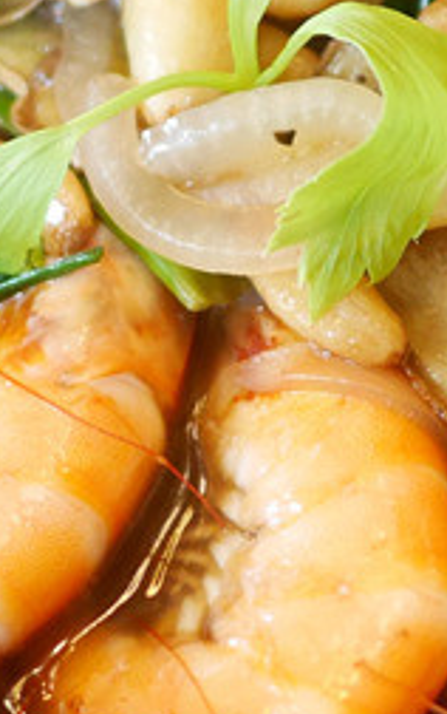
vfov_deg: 16.5
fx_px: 2450
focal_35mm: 126
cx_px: 308
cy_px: 207
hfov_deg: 10.4
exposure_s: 1/60
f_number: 1.7
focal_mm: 15
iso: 1250
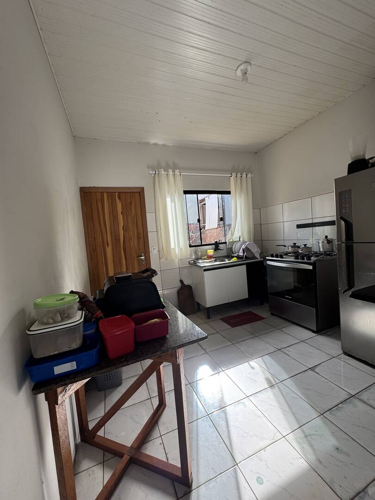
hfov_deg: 85.7
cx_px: 188
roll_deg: +5.7
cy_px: 250
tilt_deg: -3.4
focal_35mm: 14
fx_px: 202
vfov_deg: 102.1
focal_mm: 2.22
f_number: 2.2
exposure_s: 1/99
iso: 40
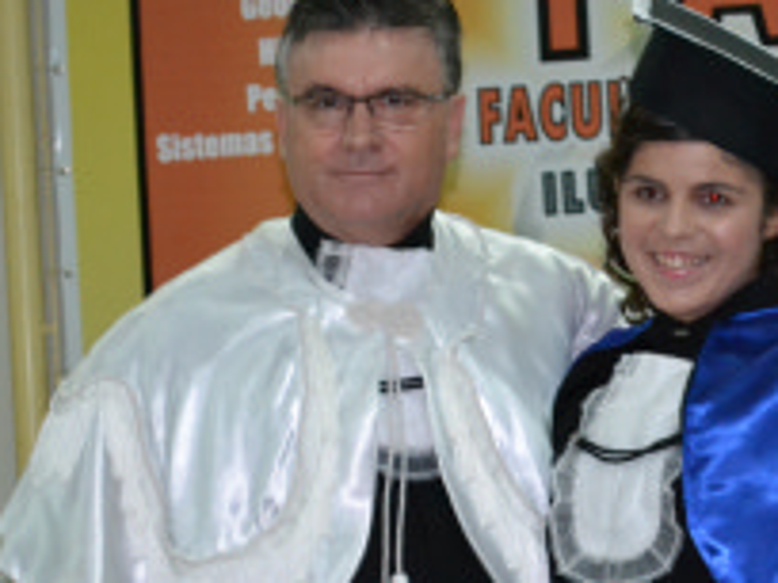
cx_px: 530
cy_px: 345
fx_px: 4364
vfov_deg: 7.6
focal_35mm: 194
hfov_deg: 10.2
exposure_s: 1/60
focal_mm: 55
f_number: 5.6
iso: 3200
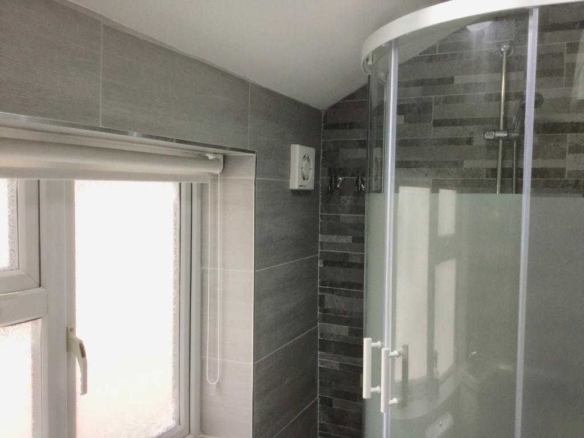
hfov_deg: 58.4
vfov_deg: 45.4
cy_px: 219
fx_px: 523
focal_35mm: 31
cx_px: 292
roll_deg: -1.2
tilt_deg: -5.5
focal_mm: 3.3
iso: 25
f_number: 2.4
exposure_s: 1/50
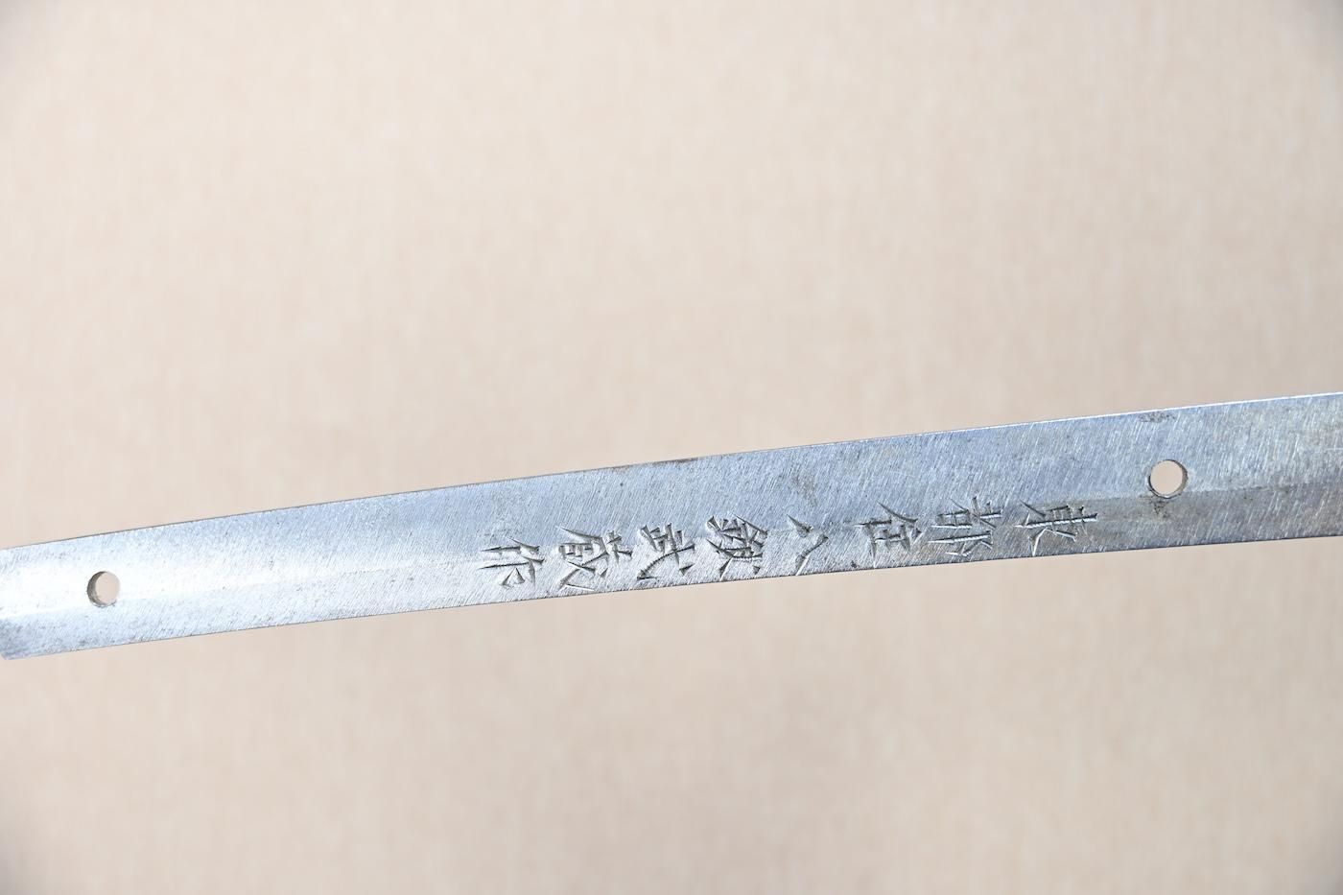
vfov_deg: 24.4
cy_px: 448
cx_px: 672
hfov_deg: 35.9
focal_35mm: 56
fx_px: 2070
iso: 100
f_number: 4.2
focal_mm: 37
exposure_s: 1/3
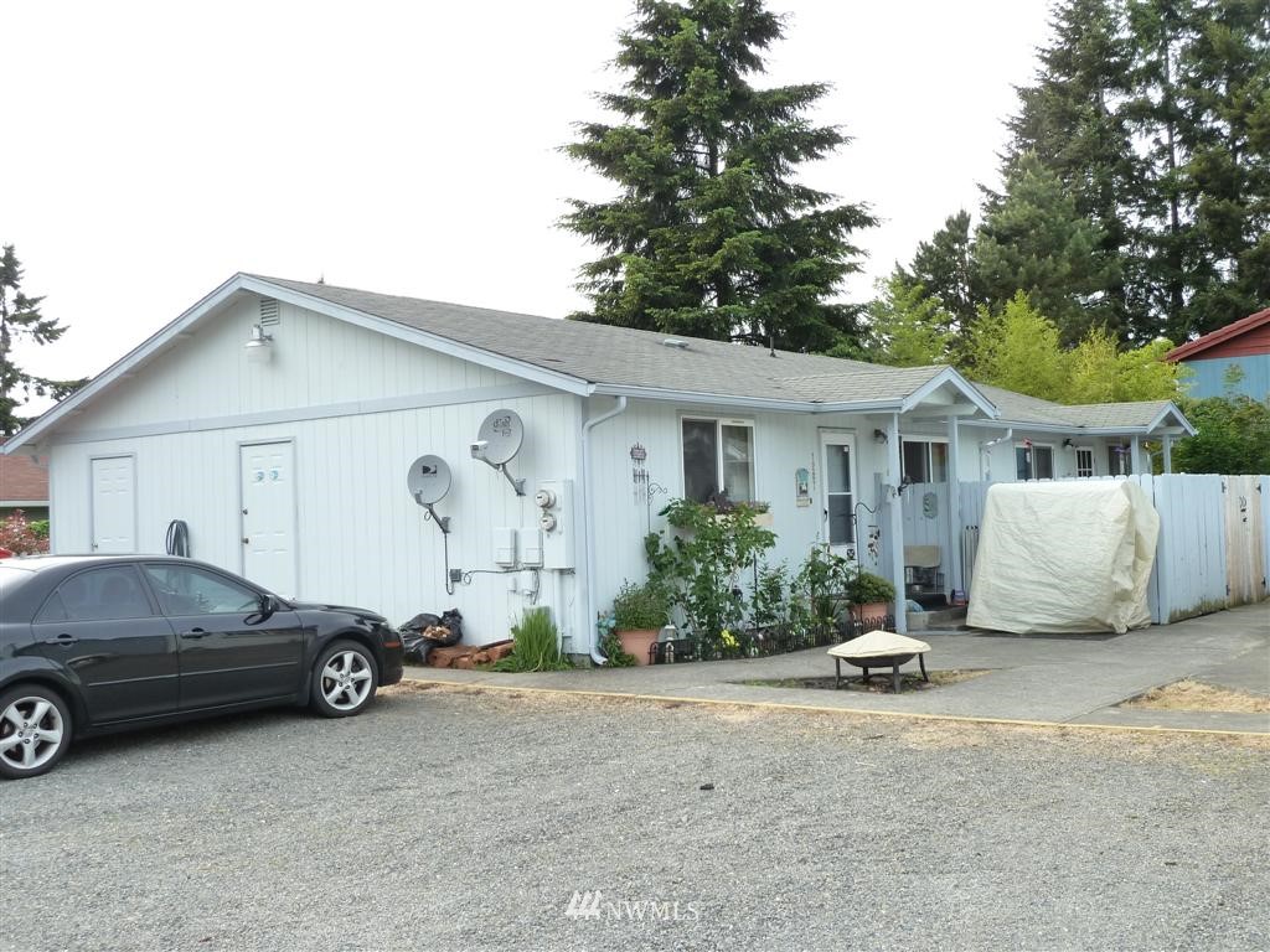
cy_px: 476
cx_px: 635
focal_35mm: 40
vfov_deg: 36.0
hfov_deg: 46.8
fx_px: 1468
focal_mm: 6.5
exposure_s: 1/125
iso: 125
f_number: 4
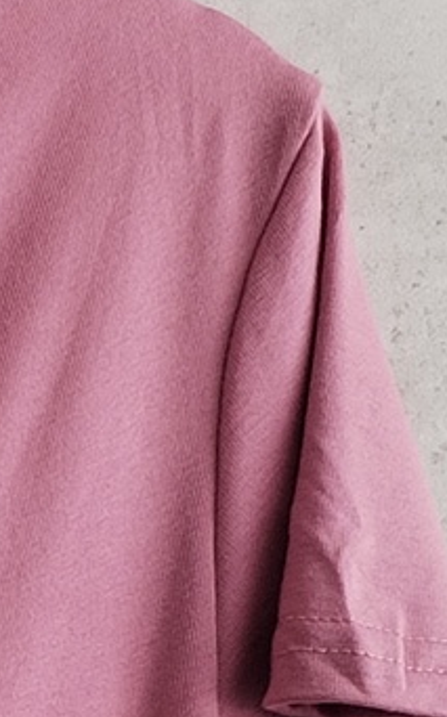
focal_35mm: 216
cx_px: -1253
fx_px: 4221
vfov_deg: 9.4
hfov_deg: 5.4
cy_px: 1201
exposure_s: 1/100
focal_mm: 4.75
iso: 102
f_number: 1.8
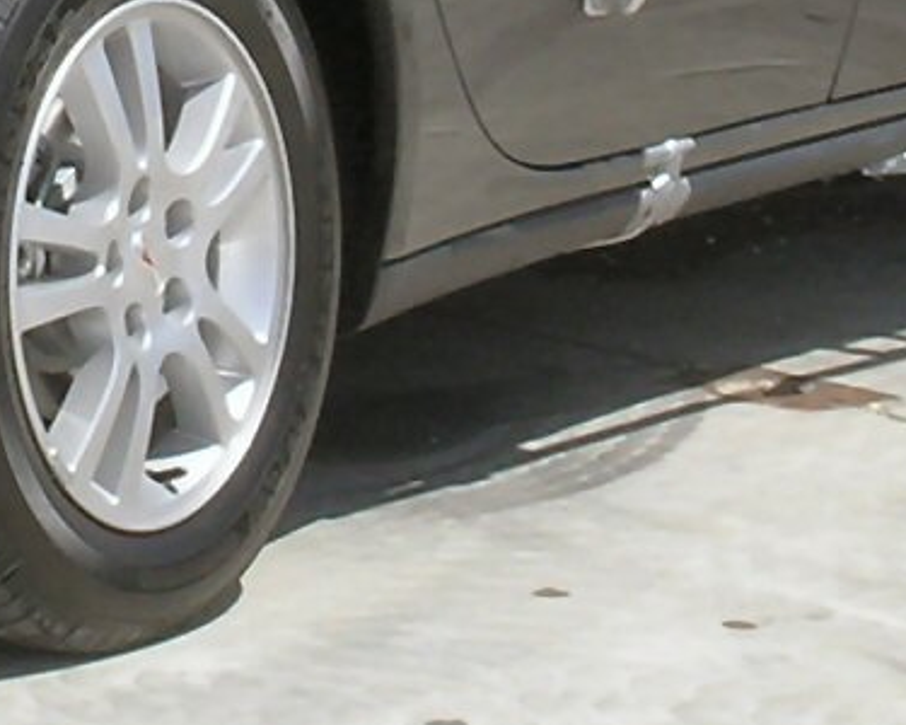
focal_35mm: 254
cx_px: -70
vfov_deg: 6.0
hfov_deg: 7.6
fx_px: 6811
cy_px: -418
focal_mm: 12.6
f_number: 7.4
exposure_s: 1/193
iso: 50
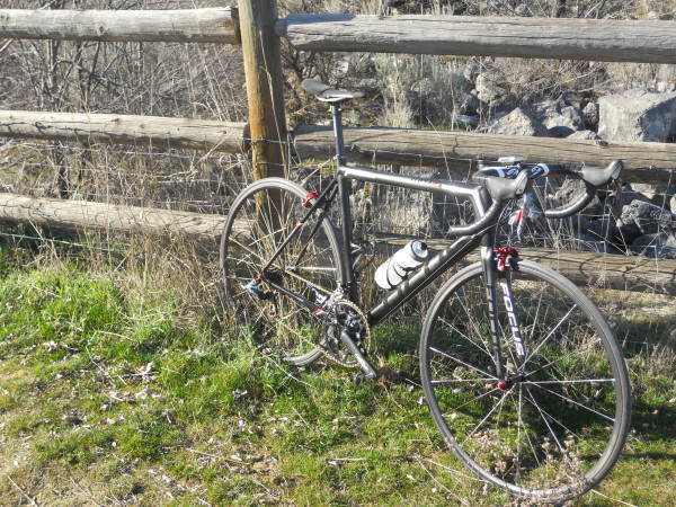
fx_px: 801
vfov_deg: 35.1
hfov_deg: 45.8
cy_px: 254
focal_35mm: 41
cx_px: 338
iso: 100
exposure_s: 1/250
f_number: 3.2
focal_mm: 7.3
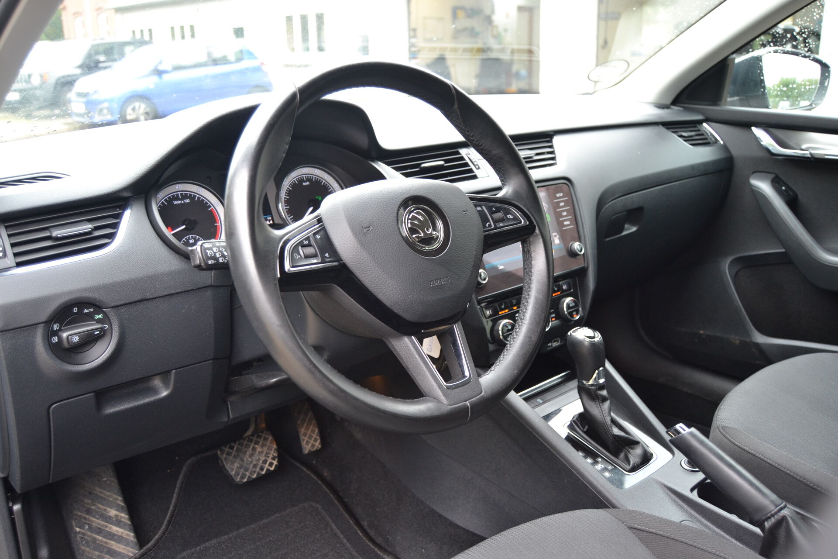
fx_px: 698
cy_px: 280
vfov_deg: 43.6
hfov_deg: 61.9
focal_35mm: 30
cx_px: 419
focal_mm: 20
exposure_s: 1/80
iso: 400
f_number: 4.5
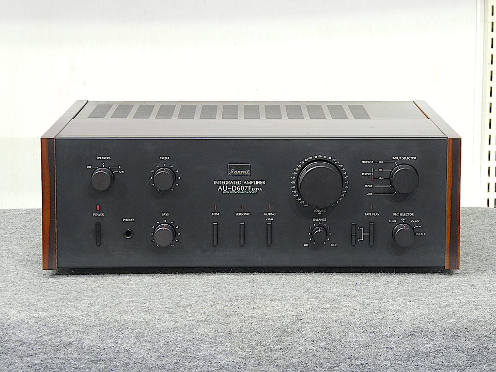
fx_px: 1519
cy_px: 186
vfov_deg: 14.0
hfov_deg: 18.5
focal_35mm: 106
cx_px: 248
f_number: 5.1
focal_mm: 19
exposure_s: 1/1.3
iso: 100
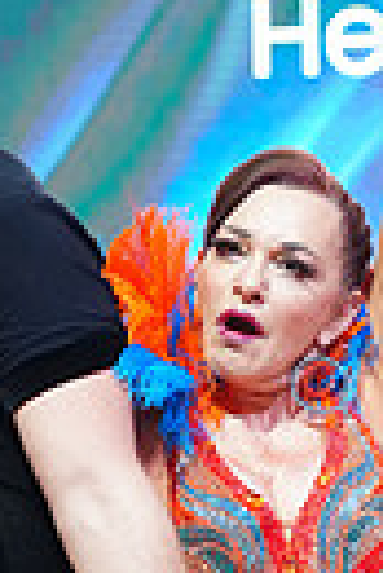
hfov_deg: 4.4
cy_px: 811
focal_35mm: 313
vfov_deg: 6.5
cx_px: 205
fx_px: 4981
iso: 2500
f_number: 4
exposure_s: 1/250
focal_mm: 70
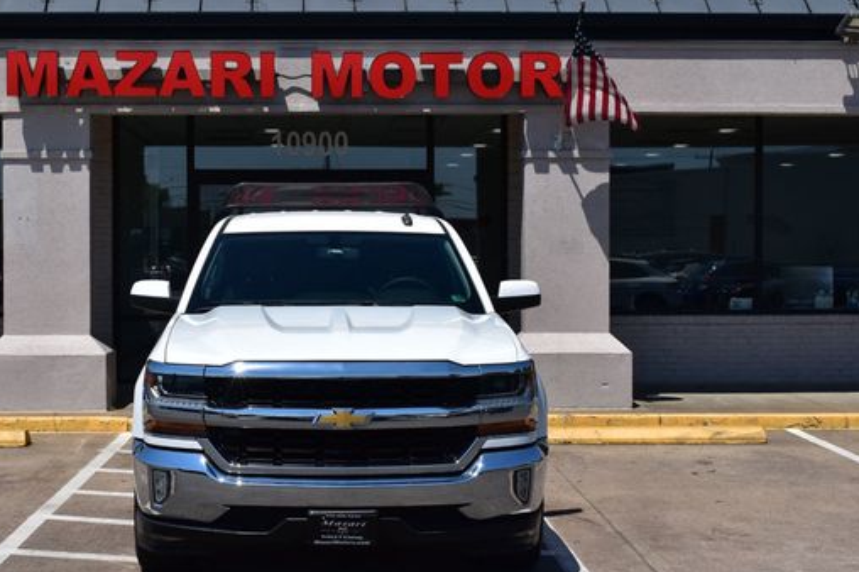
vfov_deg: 23.1
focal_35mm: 59
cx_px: 352
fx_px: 1398
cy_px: 289
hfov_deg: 34.1
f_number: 11
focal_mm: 31
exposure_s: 1/500
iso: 200
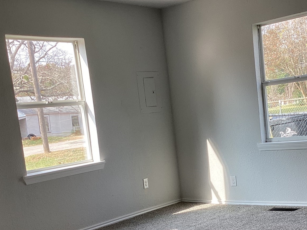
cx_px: 203
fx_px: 488
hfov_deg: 34.6
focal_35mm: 55
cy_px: 178
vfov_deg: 26.2
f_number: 2.4
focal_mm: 3.3
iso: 40
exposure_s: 1/120
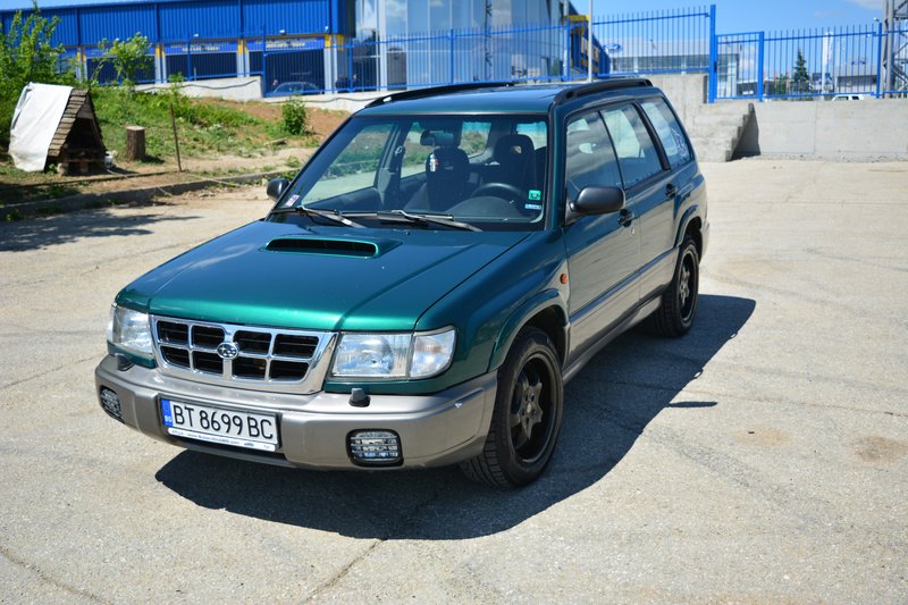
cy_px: 302
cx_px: 454
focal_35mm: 40
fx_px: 1021
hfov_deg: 47.9
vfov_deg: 33.0
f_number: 4
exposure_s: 1/800
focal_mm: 27
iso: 100
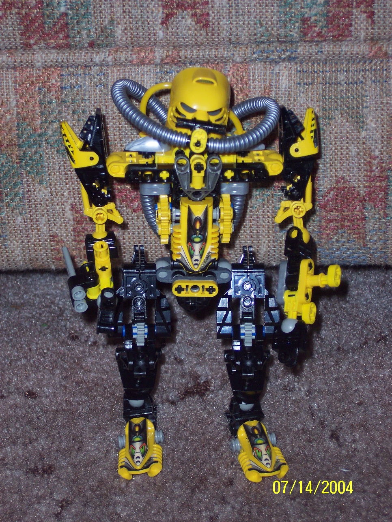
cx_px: 196
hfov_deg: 14.6
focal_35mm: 101
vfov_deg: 19.4
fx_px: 1525
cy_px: 261
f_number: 4.8
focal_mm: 21.3
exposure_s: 1/60
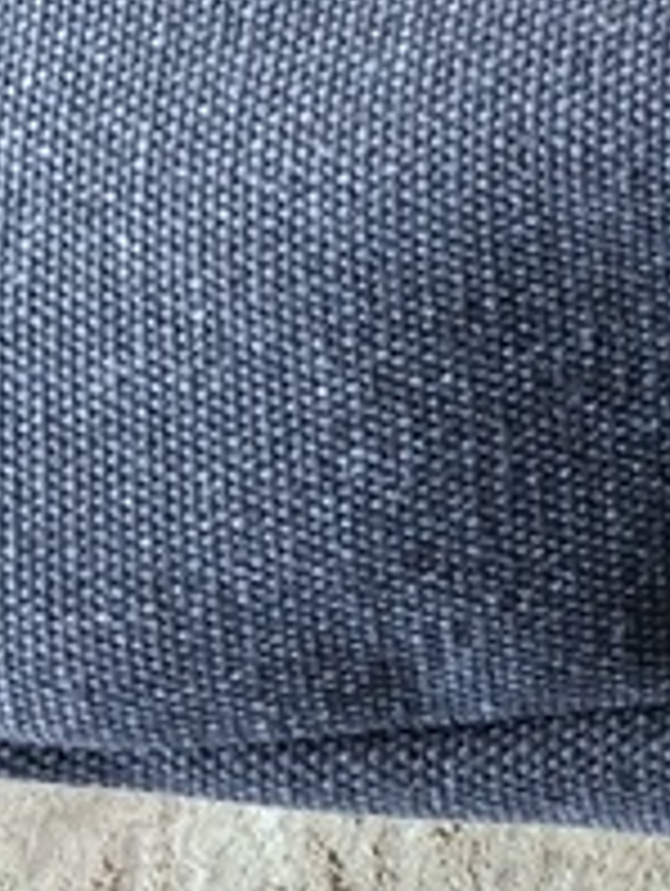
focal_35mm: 116
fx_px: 2987
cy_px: -1040
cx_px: 1012
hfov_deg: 12.2
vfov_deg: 13.7
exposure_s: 1/24
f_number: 1.8
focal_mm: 5.54
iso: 500
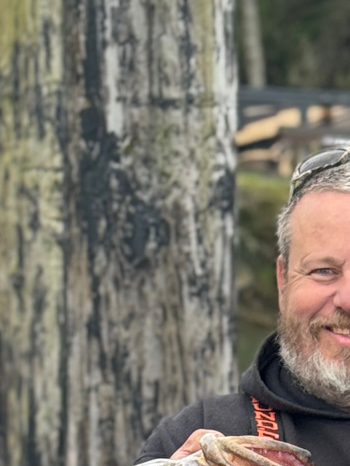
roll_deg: -2.5
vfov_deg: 8.8
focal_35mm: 209
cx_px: 469
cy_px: 979
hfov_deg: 7.0
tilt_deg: -13.8
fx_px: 2816
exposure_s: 1/1172
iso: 64
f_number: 1.78
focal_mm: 6.76
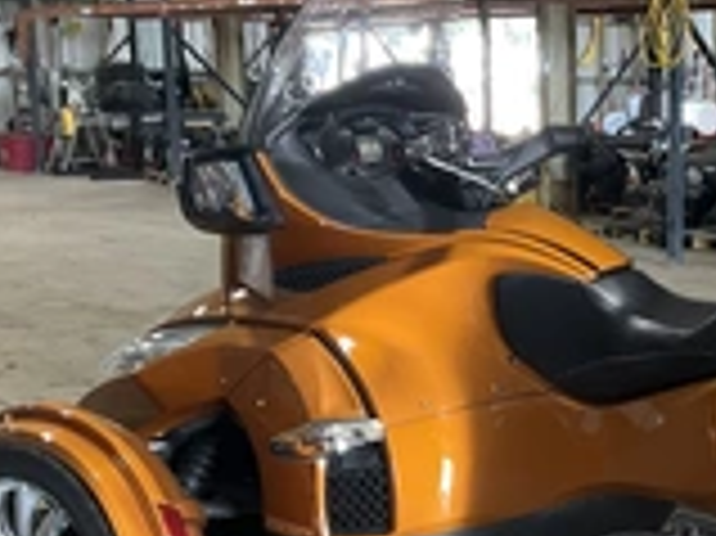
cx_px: 675
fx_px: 1509
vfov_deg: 20.0
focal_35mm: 73
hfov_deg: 25.7
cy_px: 419
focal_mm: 3
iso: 100
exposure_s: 1/60
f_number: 1.8
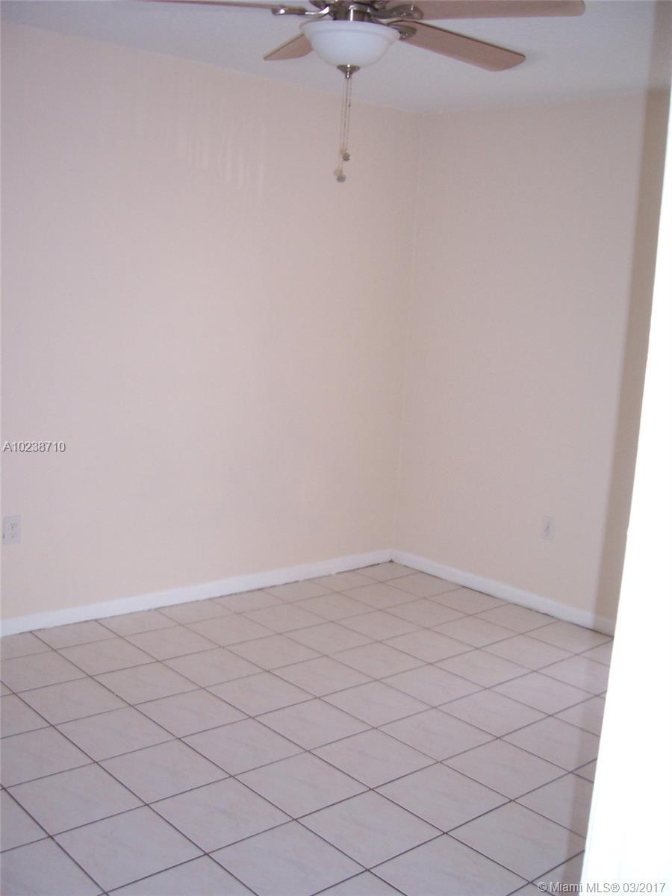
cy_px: 448
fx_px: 932
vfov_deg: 51.4
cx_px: 336
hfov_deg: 39.7
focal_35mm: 36
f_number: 3
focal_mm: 6
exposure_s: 1/60
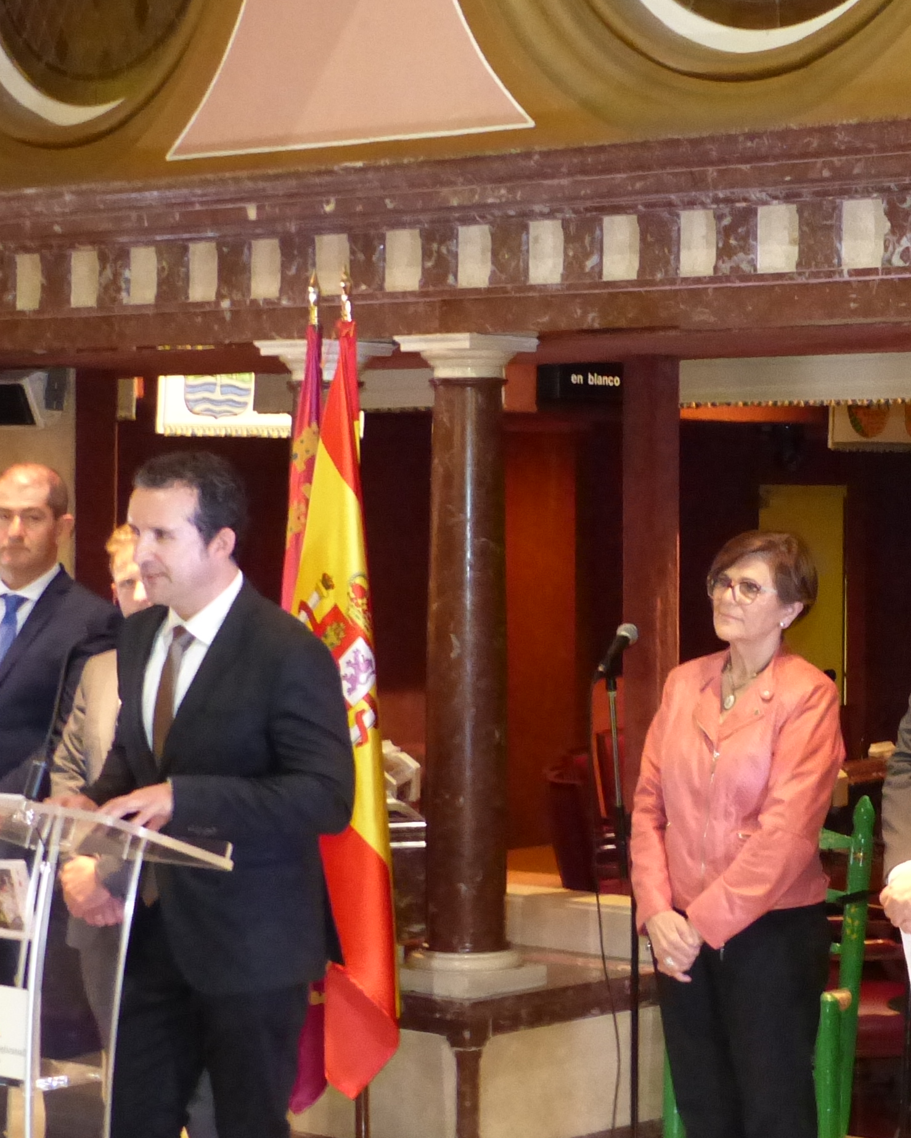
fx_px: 3134
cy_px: 567
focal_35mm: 93
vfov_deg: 20.6
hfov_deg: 16.2
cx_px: 912
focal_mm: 7.8
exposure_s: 1/15
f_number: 2.8
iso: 800
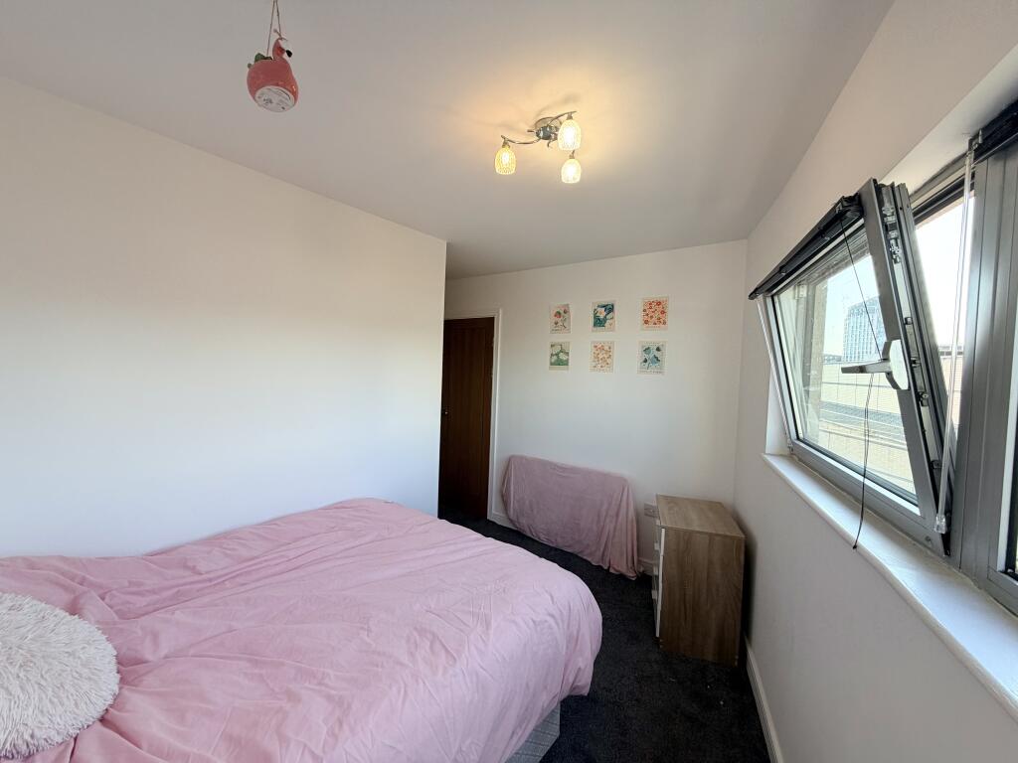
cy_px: 382
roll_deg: -1.2
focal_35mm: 14
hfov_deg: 102.1
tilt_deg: -2.6
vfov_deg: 85.7
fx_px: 412
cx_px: 509
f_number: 2.2
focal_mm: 2.22
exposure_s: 1/121
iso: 50
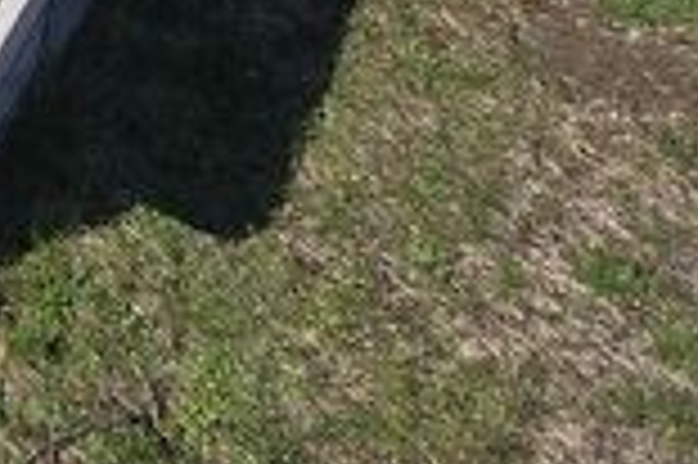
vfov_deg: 15.3
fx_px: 1356
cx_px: -419
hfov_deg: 22.3
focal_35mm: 70
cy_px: -482
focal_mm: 2.2
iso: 50
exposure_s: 1/2643
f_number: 2.2
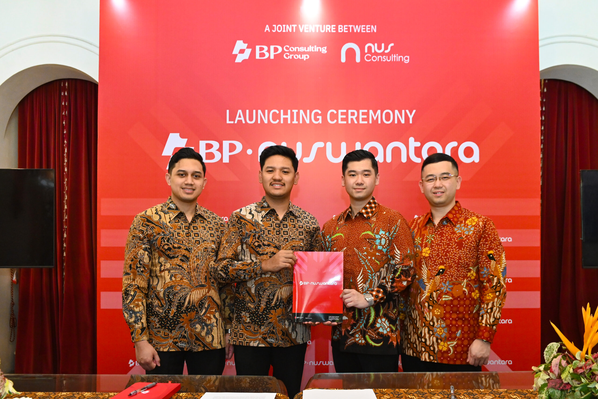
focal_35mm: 26
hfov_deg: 70.4
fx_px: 424
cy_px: 200
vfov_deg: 50.4
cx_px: 299
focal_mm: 17
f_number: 6.3
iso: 2000
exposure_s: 1/50
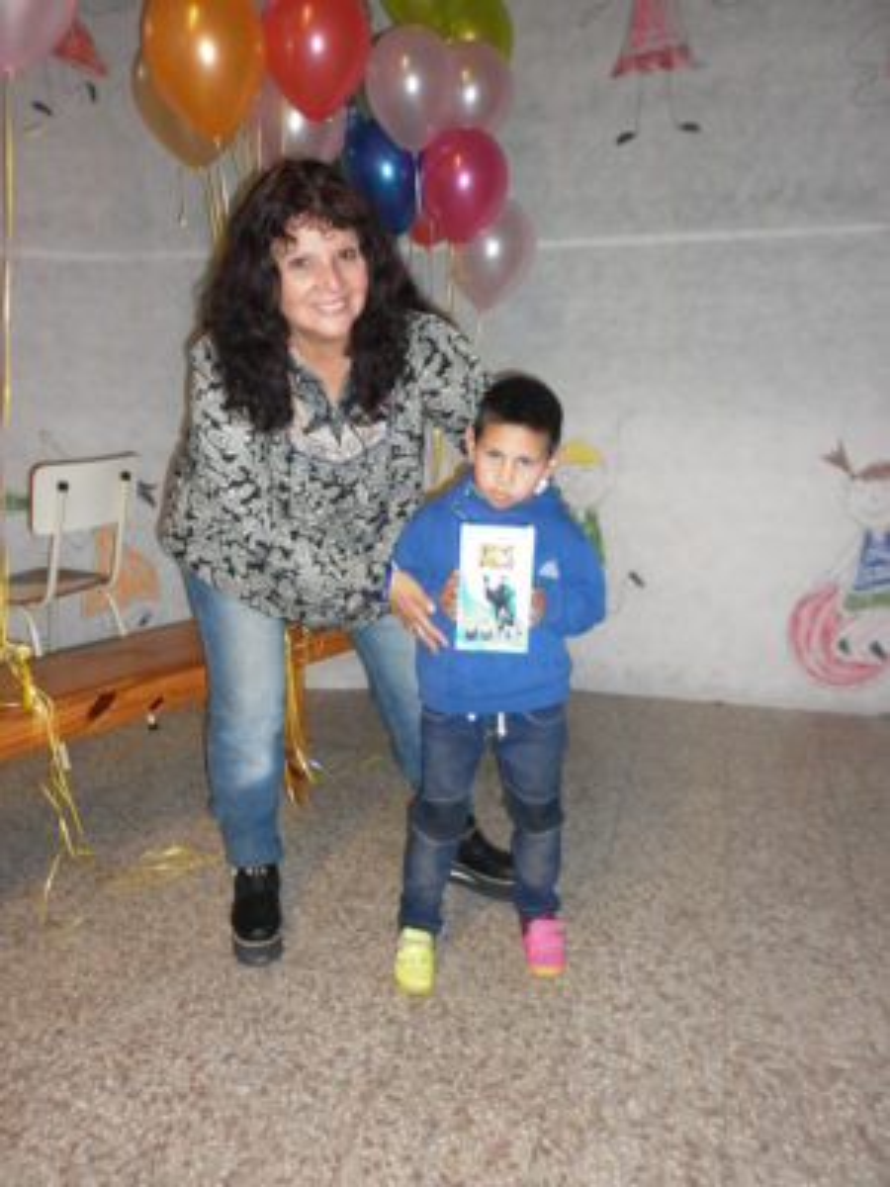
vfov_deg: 63.4
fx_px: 960
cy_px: 594
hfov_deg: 49.7
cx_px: 445
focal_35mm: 28
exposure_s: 1/30
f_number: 2.8
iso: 200
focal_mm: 5
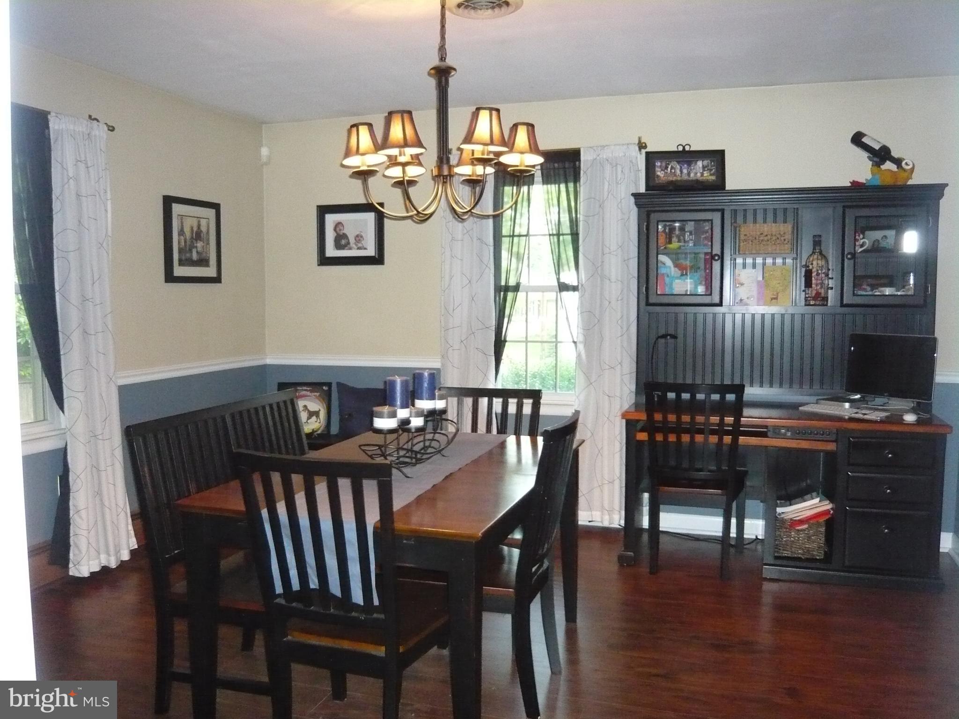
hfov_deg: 63.4
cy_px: 360
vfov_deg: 49.7
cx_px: 480
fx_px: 776
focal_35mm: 28
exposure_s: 1/30
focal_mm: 4.6
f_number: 2.8
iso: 640
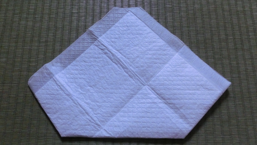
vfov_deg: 42.9
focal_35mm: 27
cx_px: 126
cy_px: 71
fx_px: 184
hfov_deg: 69.8
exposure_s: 1/100
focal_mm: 4.24
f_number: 3
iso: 800
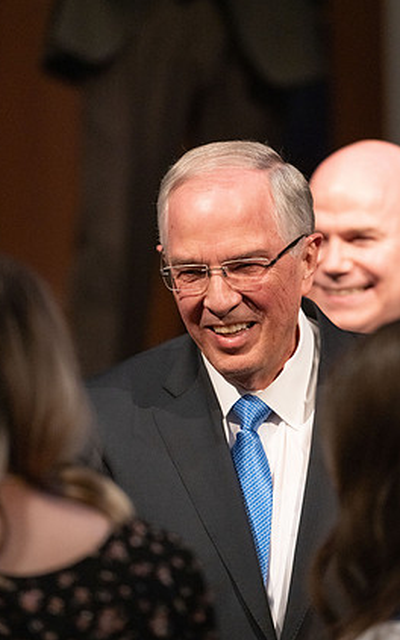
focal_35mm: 217
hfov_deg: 6.0
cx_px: 217
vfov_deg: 9.7
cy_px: 304
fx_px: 3789
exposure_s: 1/250
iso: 6400
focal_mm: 200
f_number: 3.5
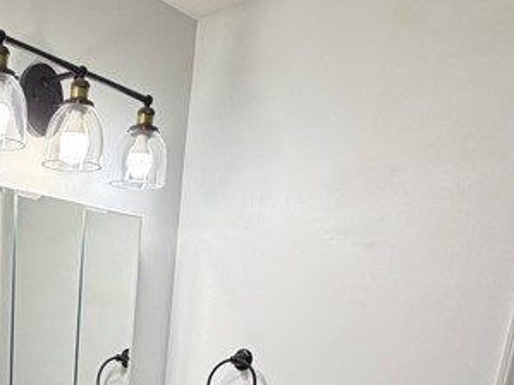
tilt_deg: -20.1
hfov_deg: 35.5
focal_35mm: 48
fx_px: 712
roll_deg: -0.3
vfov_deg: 23.2
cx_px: -12
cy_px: 605
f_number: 2.2
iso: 80
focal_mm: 2.22
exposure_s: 1/120
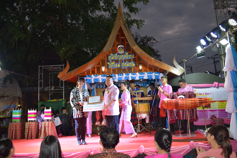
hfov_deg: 57.2
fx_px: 217
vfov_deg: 40.0
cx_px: 118
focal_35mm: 33
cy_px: 79
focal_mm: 22
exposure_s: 1/80
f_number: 4.5
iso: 800
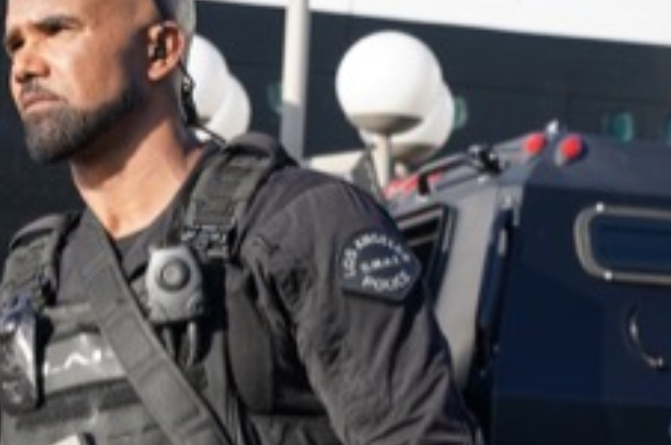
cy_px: 343
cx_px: 101
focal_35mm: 155
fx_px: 2885
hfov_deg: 13.2
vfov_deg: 8.8
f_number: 8
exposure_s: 1/400
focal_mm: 70
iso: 320
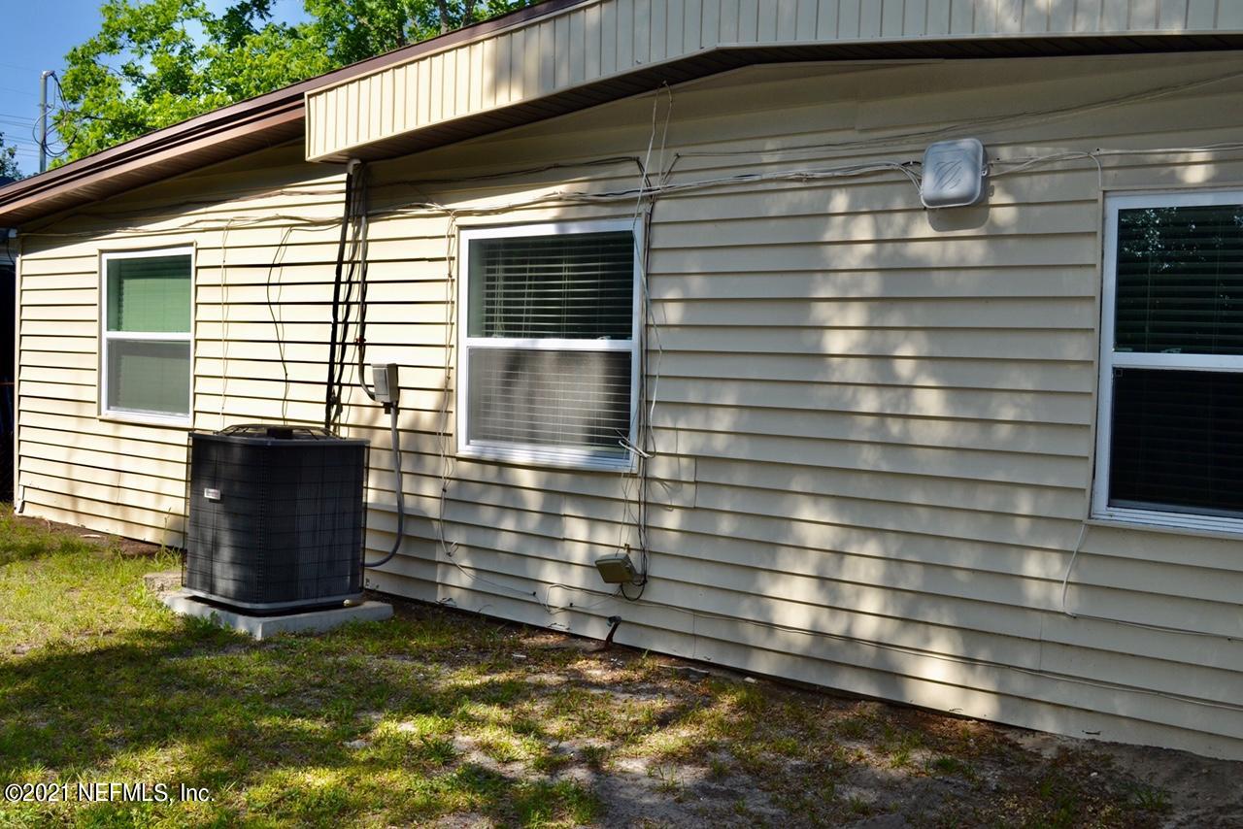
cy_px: 414
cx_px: 622
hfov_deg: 53.1
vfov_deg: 36.9
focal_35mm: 36
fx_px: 1243
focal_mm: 24
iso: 100
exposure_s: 1/200
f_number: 8
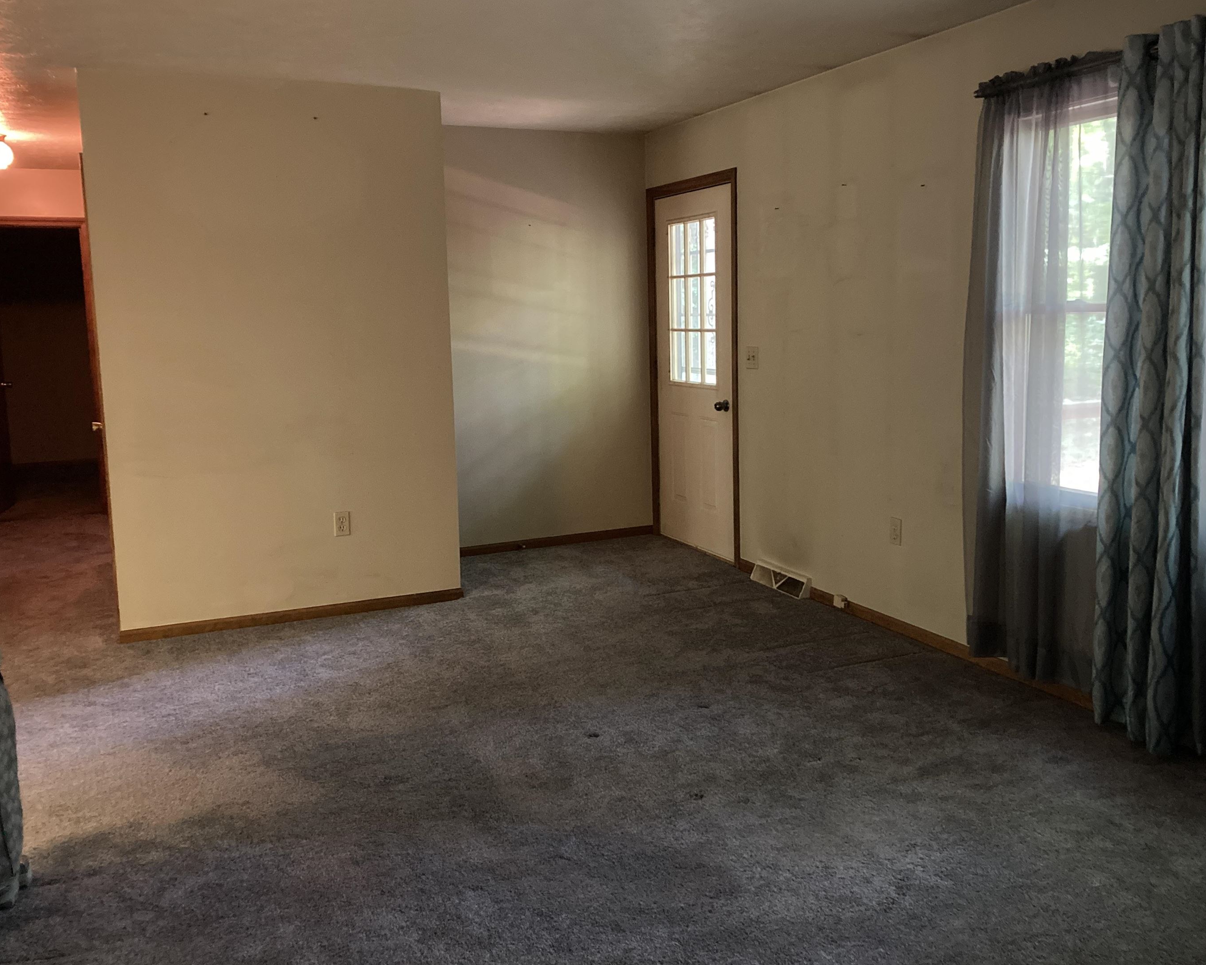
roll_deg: +1.0
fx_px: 1107
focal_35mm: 31
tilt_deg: -6.4
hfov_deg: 57.2
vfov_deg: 47.1
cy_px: 463
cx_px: 611
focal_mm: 3.99
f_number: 1.8
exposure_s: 1/24
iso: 640
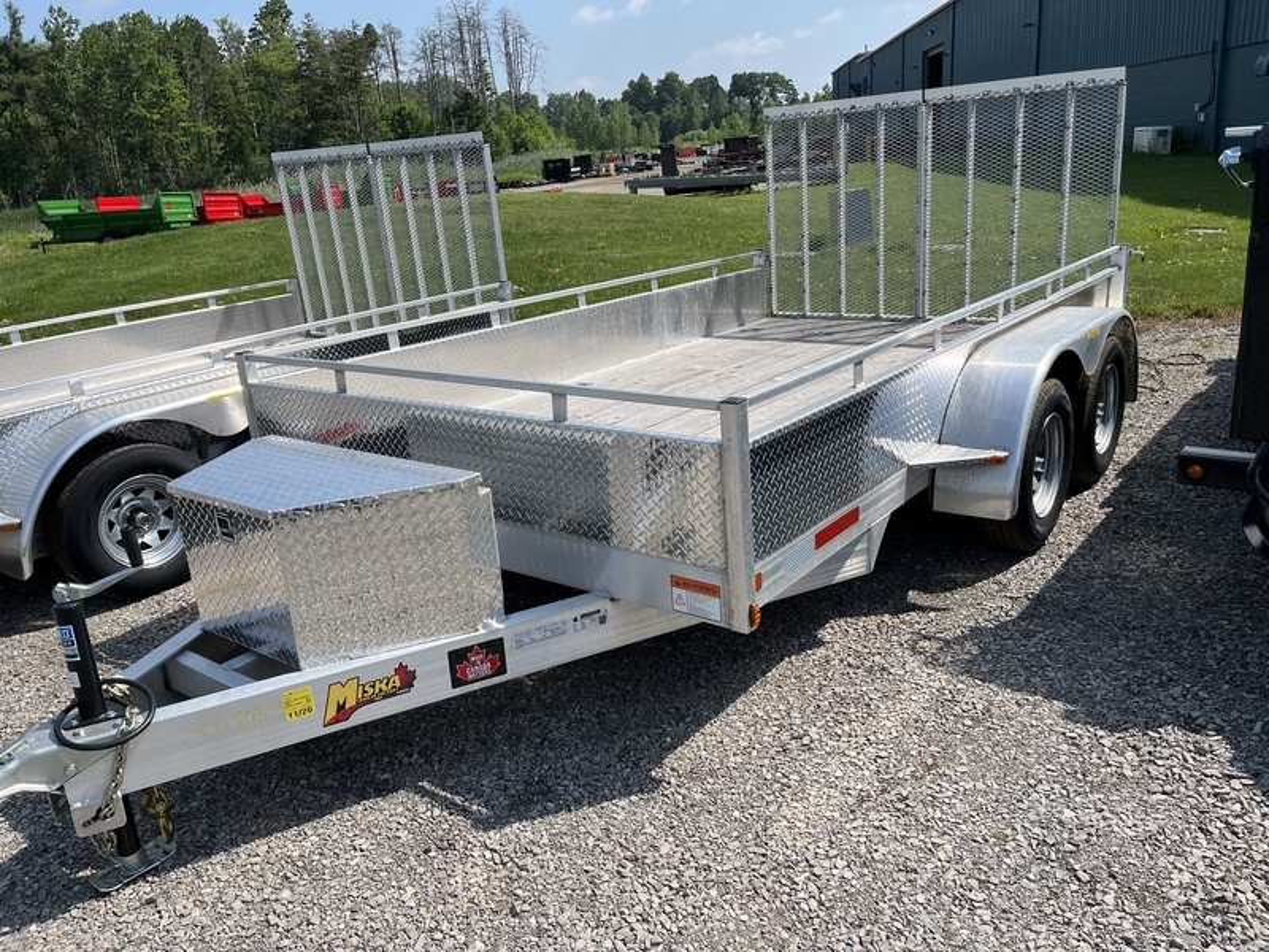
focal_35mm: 26
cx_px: 634
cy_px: 476
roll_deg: +4.4
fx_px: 953
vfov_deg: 53.1
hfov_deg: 67.3
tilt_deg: -17.0
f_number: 1.6
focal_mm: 5.1
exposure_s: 1/3745
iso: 50
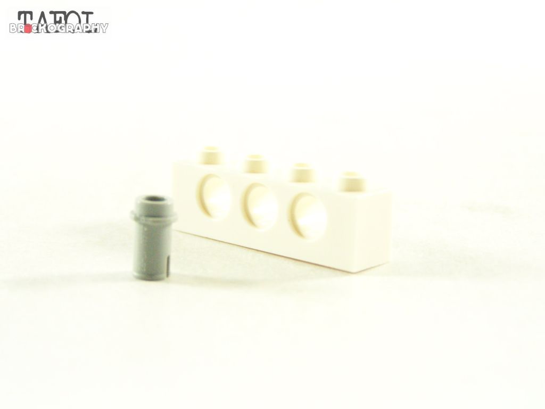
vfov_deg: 18.0
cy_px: 204
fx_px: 1291
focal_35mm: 82
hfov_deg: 23.8
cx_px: 272
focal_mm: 13.7
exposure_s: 1/60
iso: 400
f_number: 3.2
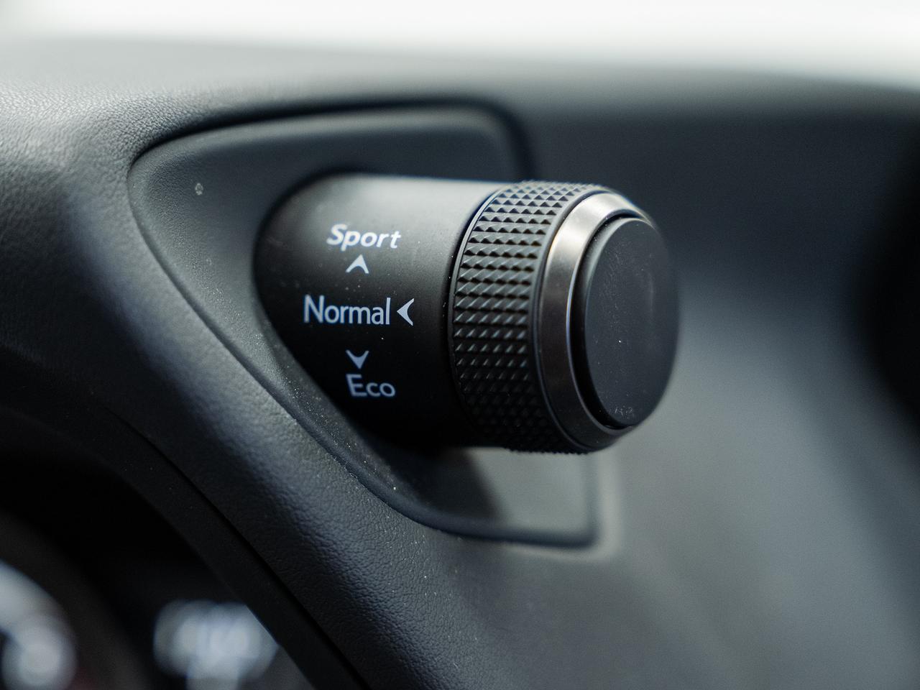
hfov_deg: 23.9
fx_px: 2172
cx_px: 346
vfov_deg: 18.0
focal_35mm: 82
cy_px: 312
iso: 1000
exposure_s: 1/40
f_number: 3.5
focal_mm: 61.1
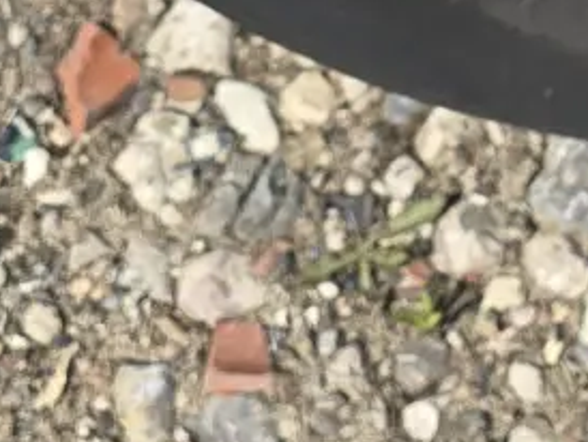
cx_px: 912
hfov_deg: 11.7
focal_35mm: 161
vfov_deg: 8.3
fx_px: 2737
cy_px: -680
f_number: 1.7
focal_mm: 6.3
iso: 12
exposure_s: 1/796
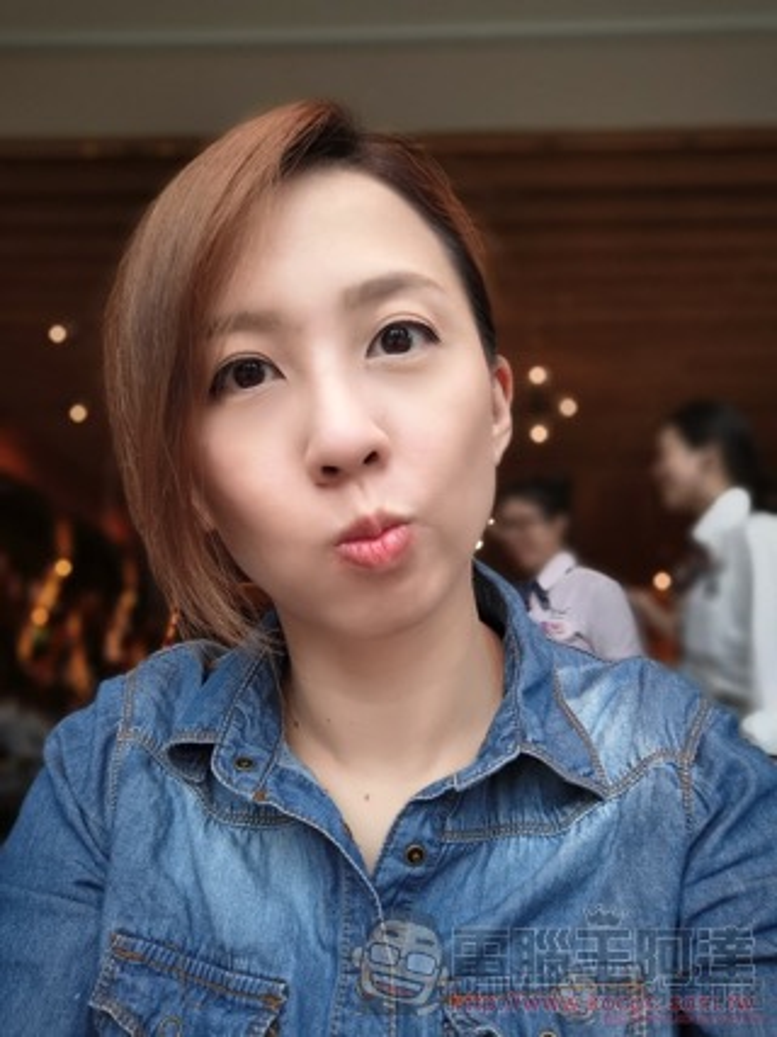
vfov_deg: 67.3
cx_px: 388
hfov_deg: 53.0
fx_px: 779
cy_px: 518
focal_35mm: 26
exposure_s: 1/100
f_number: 2
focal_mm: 3.36
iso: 50
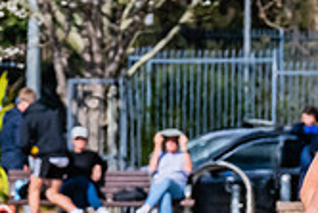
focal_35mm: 1459
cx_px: 259
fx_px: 12899
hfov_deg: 1.4
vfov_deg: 0.9
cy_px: 445
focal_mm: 250
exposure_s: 1/1250
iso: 800
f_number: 14
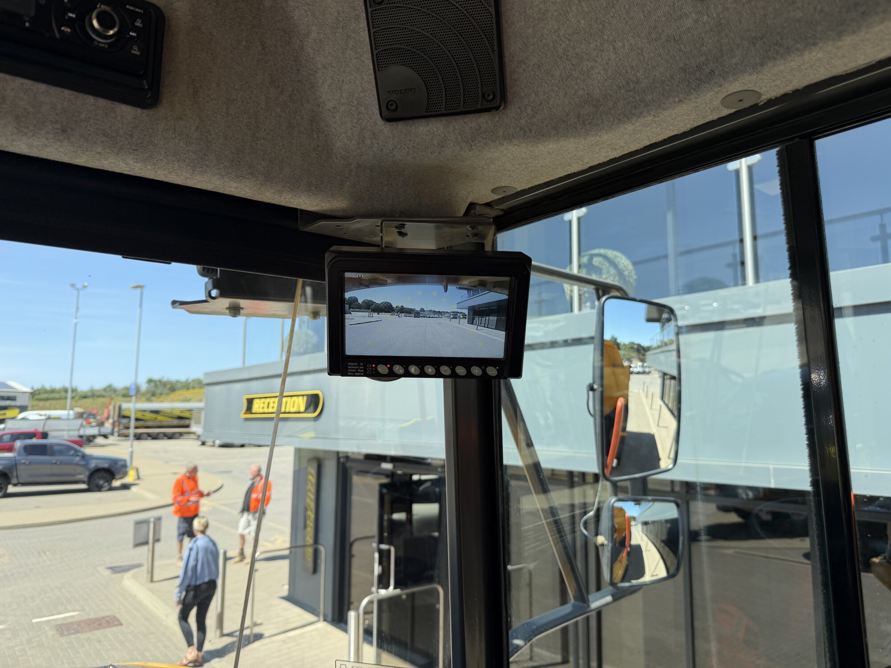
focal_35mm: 24
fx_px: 618
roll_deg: +0.0
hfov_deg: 71.6
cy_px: 334
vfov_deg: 56.8
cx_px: 446
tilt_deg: +7.7
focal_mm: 6.76
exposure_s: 1/1361
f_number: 1.78
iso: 80
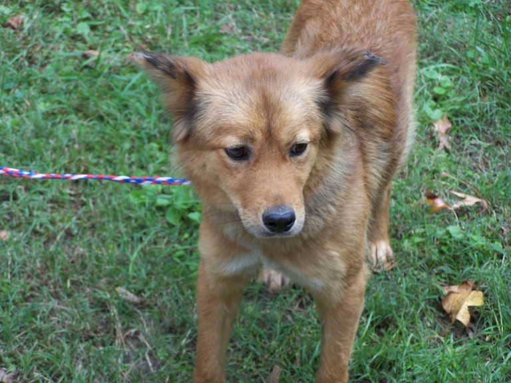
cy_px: 192
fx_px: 1890
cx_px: 256
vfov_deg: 11.6
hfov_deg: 15.4
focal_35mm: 128
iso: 140
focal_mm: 21.2
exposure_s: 1/250
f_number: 3.2
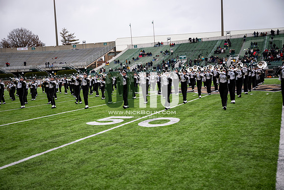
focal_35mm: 35
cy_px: 95
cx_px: 142
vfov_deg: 37.9
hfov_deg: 54.4
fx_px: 276
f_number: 2.8
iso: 100
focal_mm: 35
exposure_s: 1/500
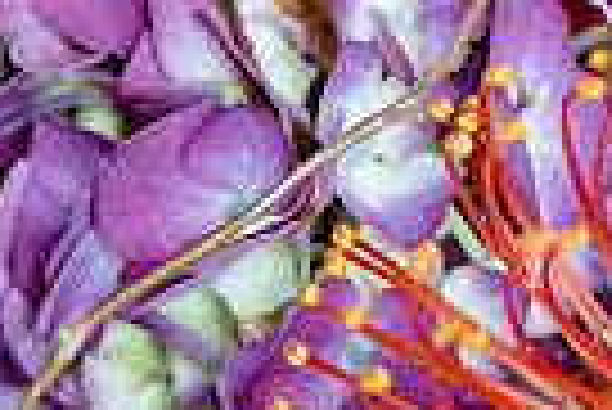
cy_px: 7
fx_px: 11436
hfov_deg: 3.1
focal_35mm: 672
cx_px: 716
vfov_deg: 2.1
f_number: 3
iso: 1250
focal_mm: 105
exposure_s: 1/250
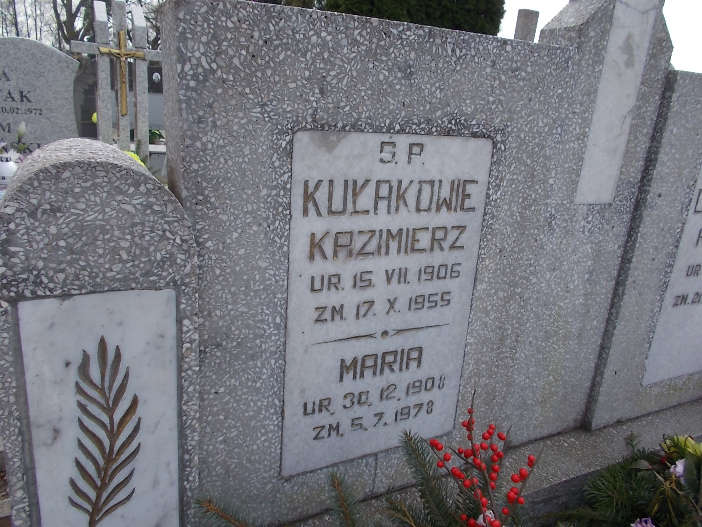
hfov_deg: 67.3
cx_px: 351
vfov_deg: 53.1
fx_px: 527
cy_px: 264
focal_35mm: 26
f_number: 3.2
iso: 80
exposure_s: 1/500
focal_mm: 4.6
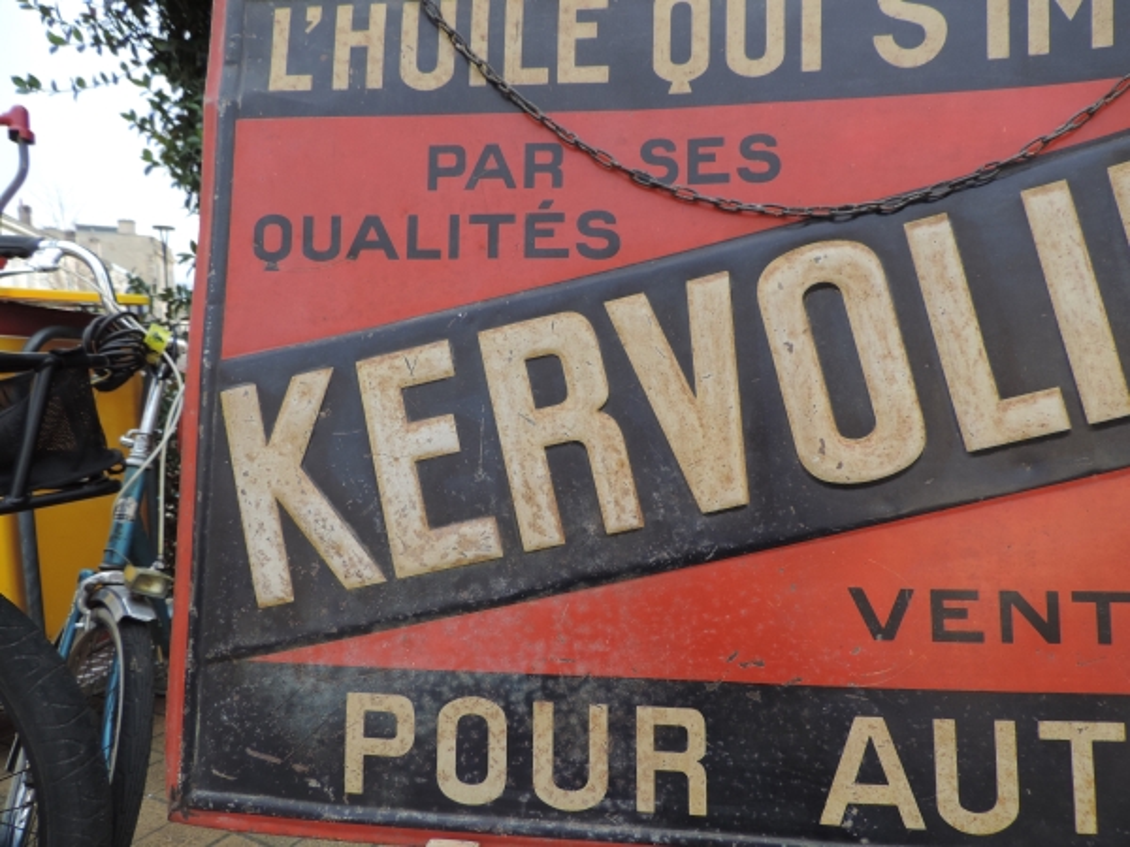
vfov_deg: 56.8
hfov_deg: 71.6
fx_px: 783
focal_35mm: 24
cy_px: 424
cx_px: 565
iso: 80
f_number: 3
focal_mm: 4.3
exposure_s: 1/250
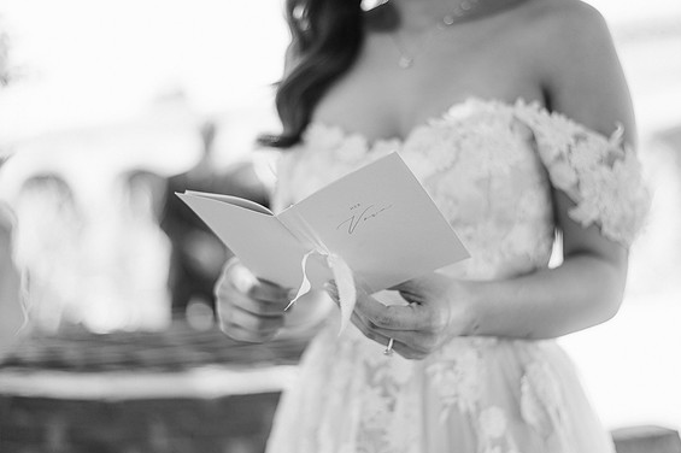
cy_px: 232
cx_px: 354
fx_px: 1040
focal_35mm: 55
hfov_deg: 36.3
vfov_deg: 24.6
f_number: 1.8
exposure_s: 1/1600
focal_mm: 50
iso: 100
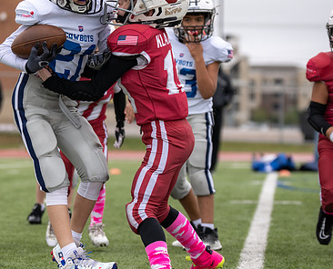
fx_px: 2197
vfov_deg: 7.0
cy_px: 150
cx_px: 187
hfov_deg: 8.7
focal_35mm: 222
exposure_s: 1/1250
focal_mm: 100
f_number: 2.8
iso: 200
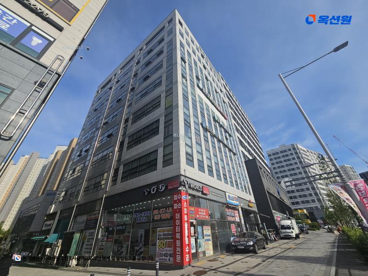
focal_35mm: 13
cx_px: 184
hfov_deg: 106.2
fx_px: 138
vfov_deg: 89.9
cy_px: 138
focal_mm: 2.2
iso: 50
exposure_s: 1/2359
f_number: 2.2
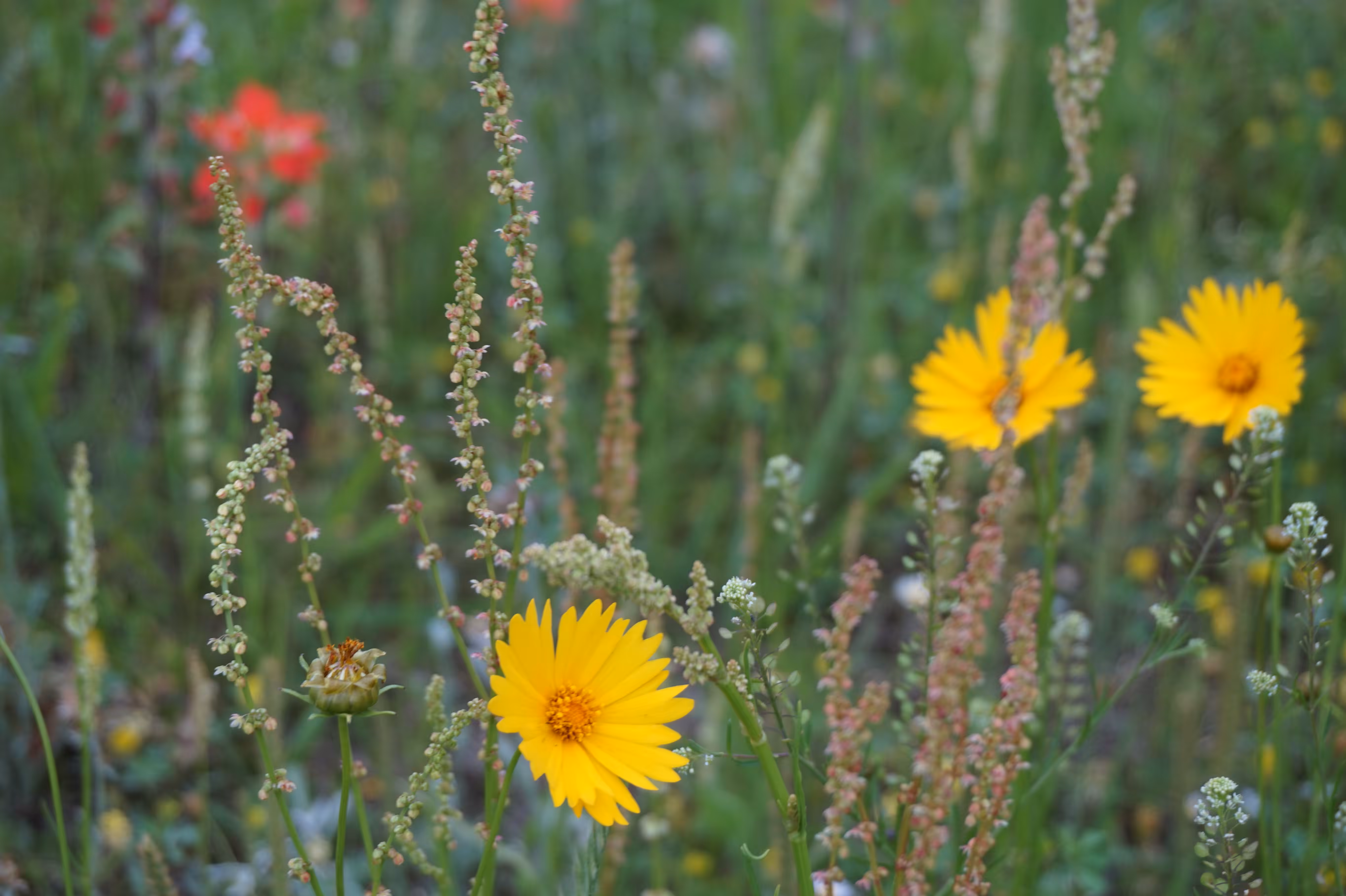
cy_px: 448
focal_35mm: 63
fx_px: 2354
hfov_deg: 31.9
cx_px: 673
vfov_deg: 21.5
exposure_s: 1/80
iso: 200
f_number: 5.6
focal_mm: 42
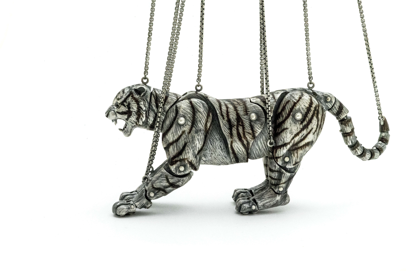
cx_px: 203
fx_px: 564
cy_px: 136
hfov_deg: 39.6
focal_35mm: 50
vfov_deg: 27.0
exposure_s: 1/100
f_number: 22
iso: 25600
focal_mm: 50
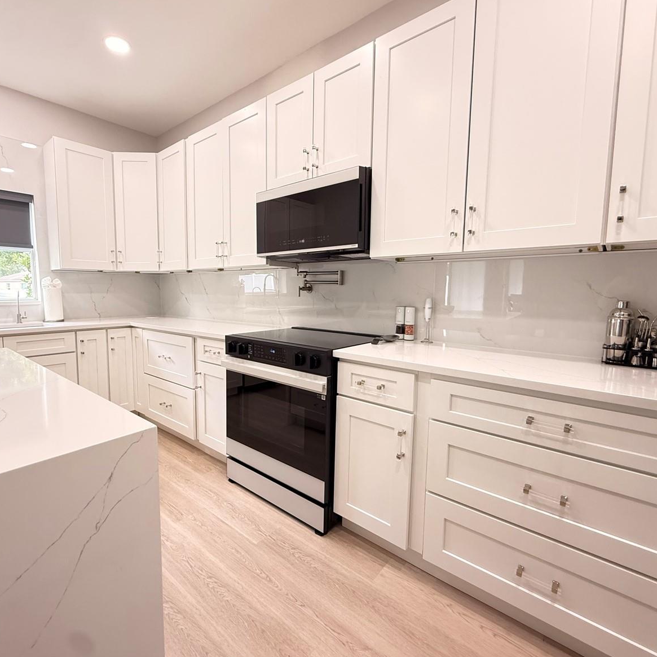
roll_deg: +0.0
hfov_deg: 83.6
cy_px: 324
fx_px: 365
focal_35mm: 17
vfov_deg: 84.0
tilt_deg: -4.5
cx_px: 290
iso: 400
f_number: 2.2
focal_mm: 2.22
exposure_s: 1/91
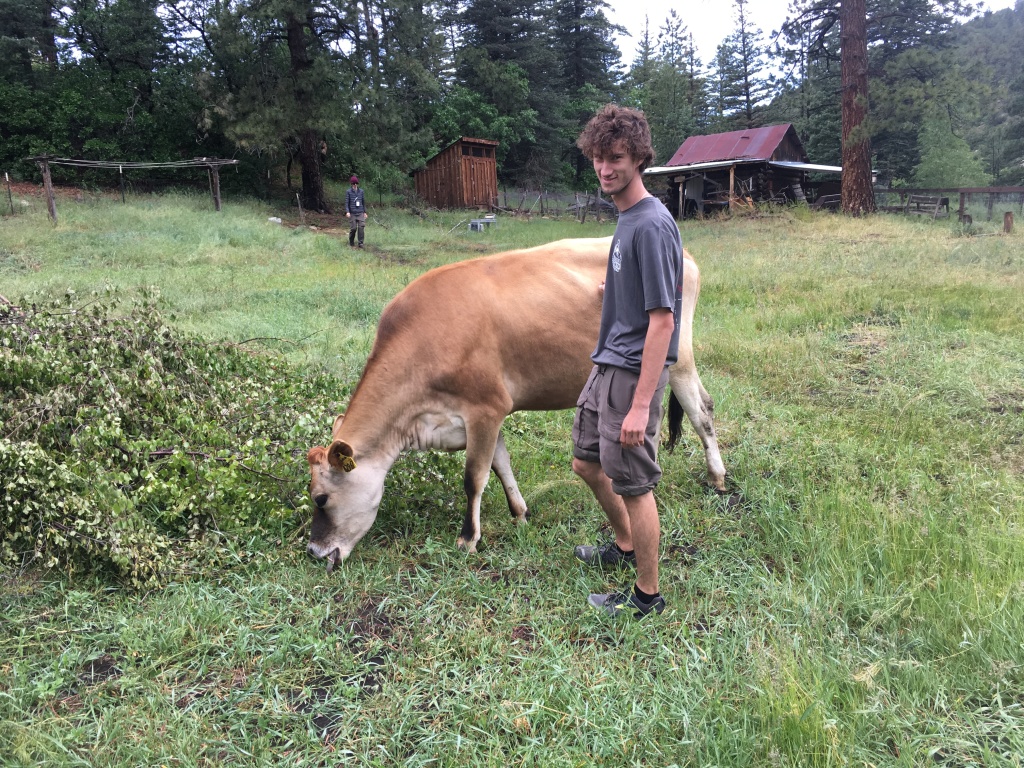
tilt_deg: -7.6
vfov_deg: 48.2
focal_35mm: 29
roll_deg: +3.4
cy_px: 384
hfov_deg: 61.7
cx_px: 512
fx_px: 858
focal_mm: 4.15
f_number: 2.2
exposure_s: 1/120
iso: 25
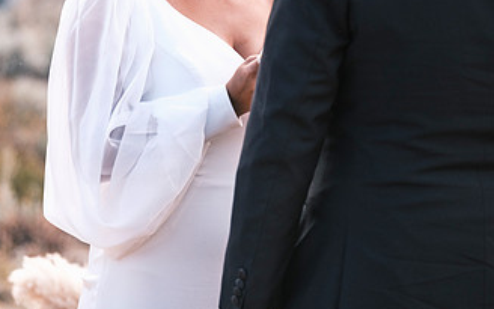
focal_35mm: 364
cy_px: 44
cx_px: 294
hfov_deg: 5.8
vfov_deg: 3.6
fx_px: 4901
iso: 400
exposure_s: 1/850
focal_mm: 134.4
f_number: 2.8
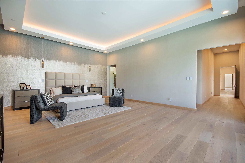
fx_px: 102
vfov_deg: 77.3
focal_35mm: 15
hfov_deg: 100.4
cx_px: 122
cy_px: 82
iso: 100
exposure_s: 1/13
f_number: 8
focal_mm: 10
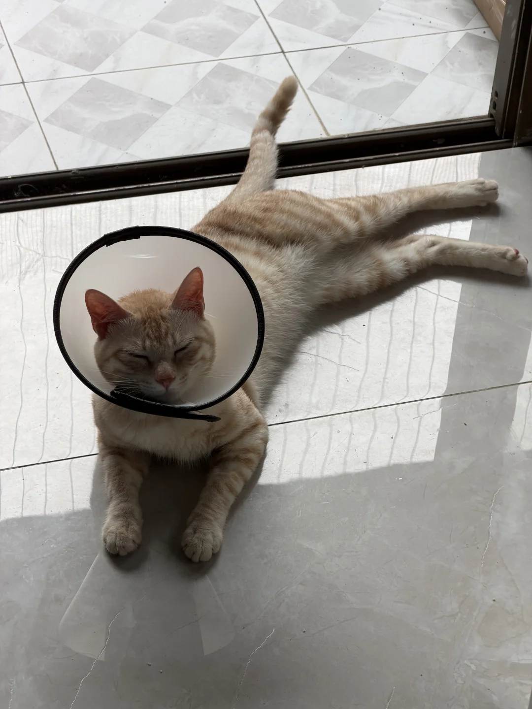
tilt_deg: -41.1
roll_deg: -5.0
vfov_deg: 19.6
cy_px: 354
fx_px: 2049
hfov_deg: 14.8
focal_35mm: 100
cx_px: 266
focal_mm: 16.89
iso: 50
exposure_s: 1/142
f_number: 2.8
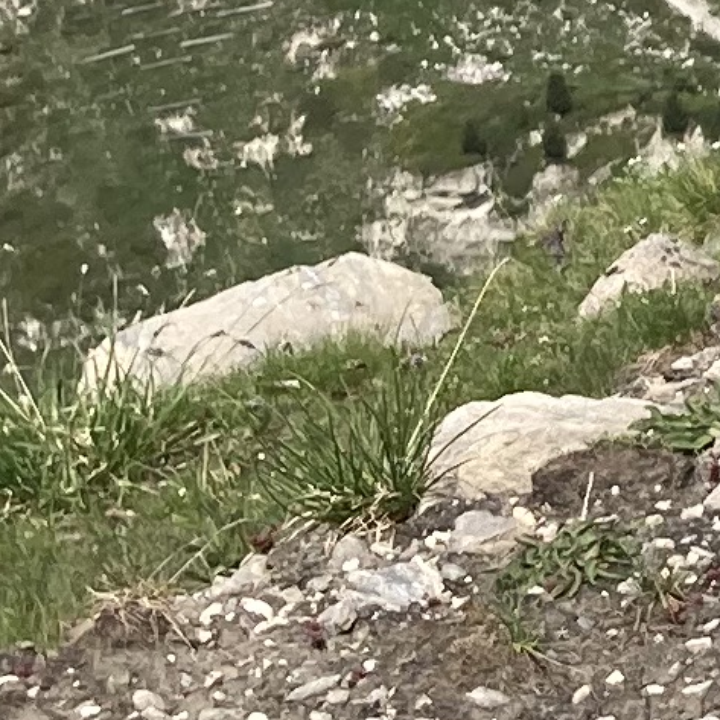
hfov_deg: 7.3
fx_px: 4965
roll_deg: +0.4
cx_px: 2238
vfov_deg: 8.2
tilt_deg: -18.0
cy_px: -298
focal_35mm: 211
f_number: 1.8
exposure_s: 1/1869
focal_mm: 3.99
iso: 20
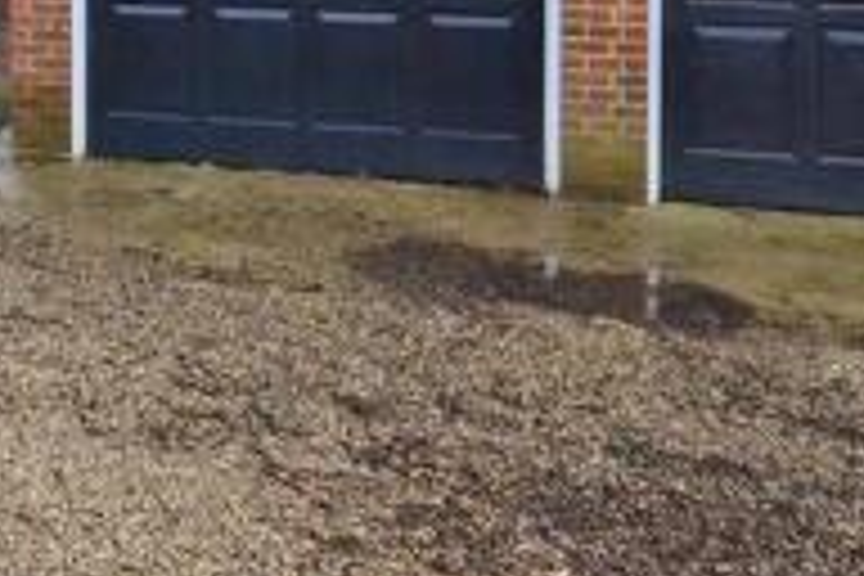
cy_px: -180
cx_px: -72
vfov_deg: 23.3
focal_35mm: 51
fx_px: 1224
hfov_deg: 34.0
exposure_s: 1/500
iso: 640
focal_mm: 10
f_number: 6.3
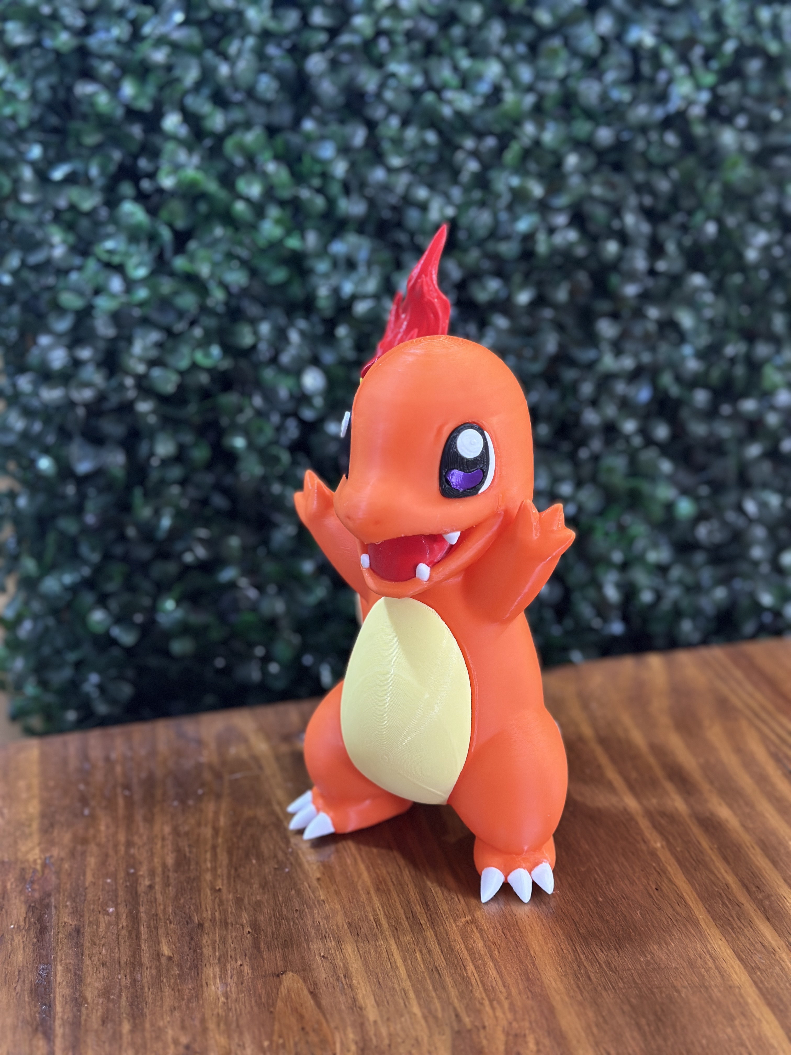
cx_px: 396
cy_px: 528
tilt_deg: -19.9
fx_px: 1462
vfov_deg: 39.7
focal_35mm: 48
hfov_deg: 30.3
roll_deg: +1.8
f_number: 1.78
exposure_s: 1/33
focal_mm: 6.86
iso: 250
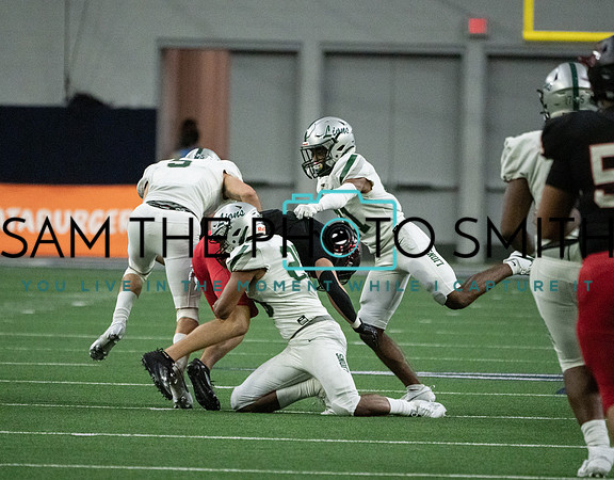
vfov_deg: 3.0
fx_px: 9277
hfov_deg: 3.8
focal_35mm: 515
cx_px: 288
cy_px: 265
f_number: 5.6
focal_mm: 400
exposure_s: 1/1250
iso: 16000
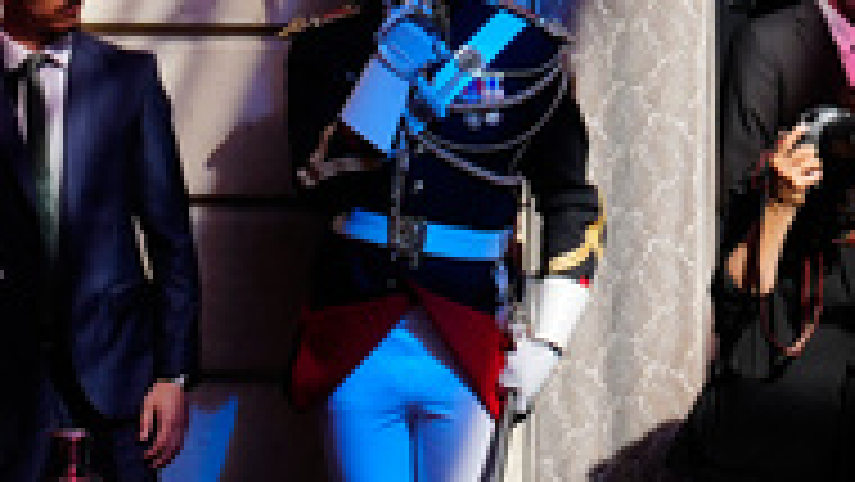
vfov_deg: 5.4
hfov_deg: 9.6
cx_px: 1080
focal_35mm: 220
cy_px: -572
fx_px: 4989
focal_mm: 39
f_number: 6.3
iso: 320
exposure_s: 1/800
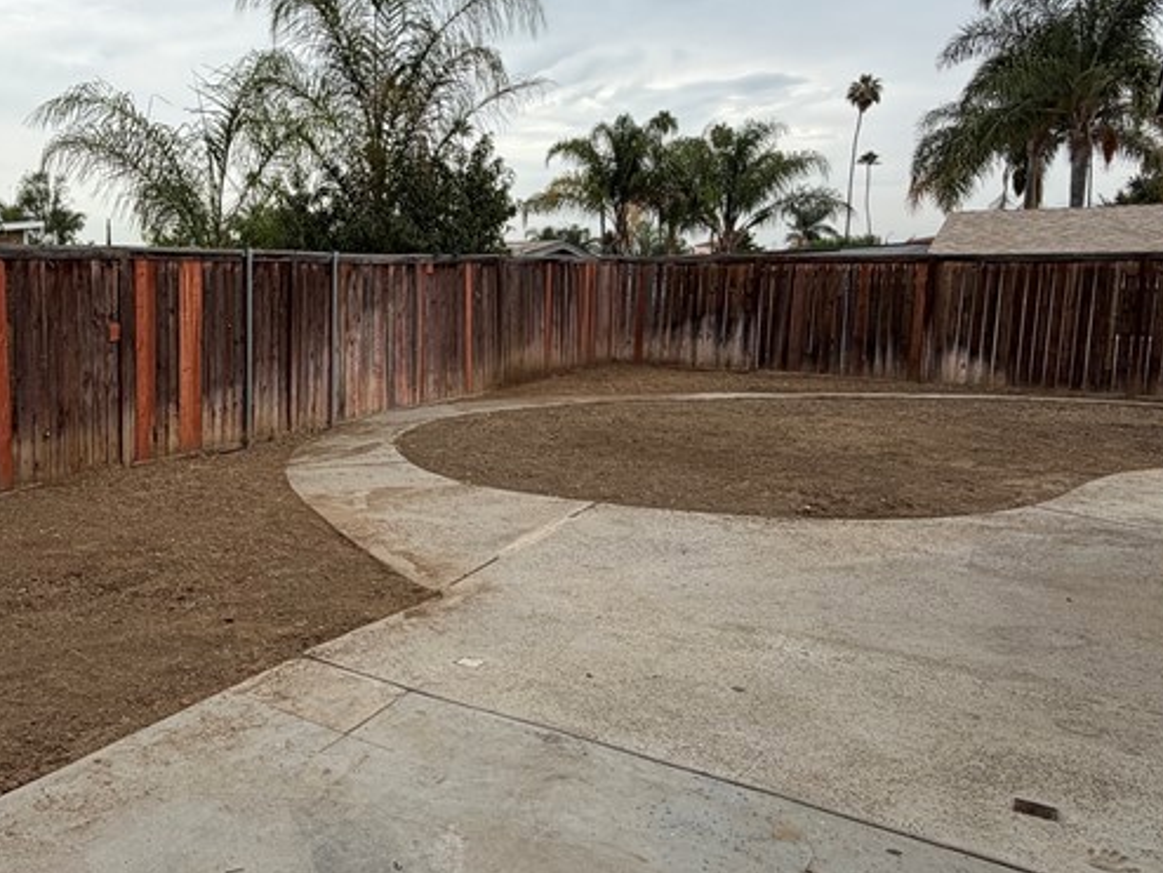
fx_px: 975
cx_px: 294
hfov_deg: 58.5
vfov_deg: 48.2
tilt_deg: -7.6
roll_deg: -0.3
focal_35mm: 29
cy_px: 388
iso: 40
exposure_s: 1/770
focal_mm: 2.22
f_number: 2.2
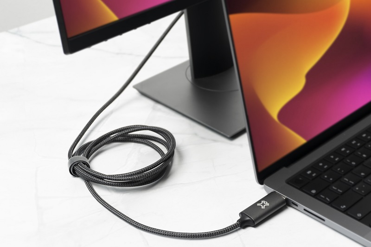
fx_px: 525
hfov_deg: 38.9
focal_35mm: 51
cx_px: 186
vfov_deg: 26.5
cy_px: 124
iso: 250
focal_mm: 34
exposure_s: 1/50
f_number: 6.3
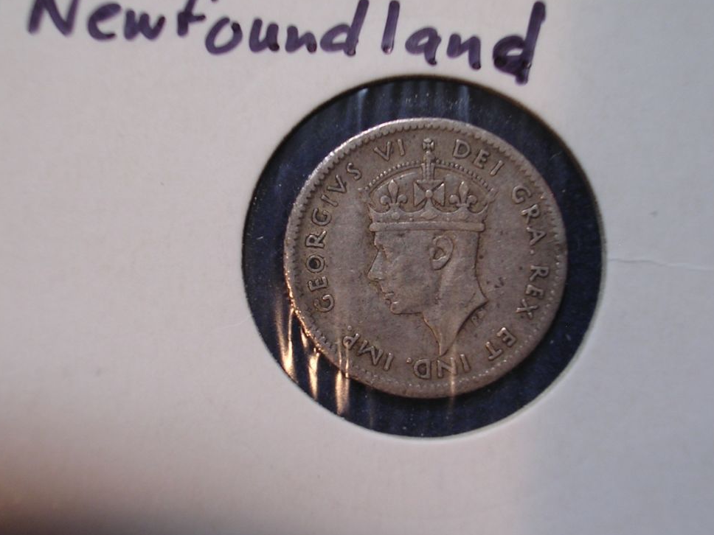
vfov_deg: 23.7
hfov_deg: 31.2
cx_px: 361
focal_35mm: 62
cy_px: 268
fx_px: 1279
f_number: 3.4
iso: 100
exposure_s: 1/12.1
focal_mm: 9.1
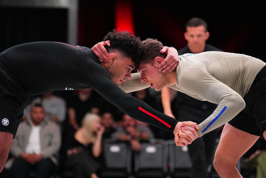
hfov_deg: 14.3
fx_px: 1064
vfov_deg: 9.5
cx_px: 133
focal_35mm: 144
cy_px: 89
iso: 5000
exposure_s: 1/1000
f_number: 2.8
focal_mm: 144
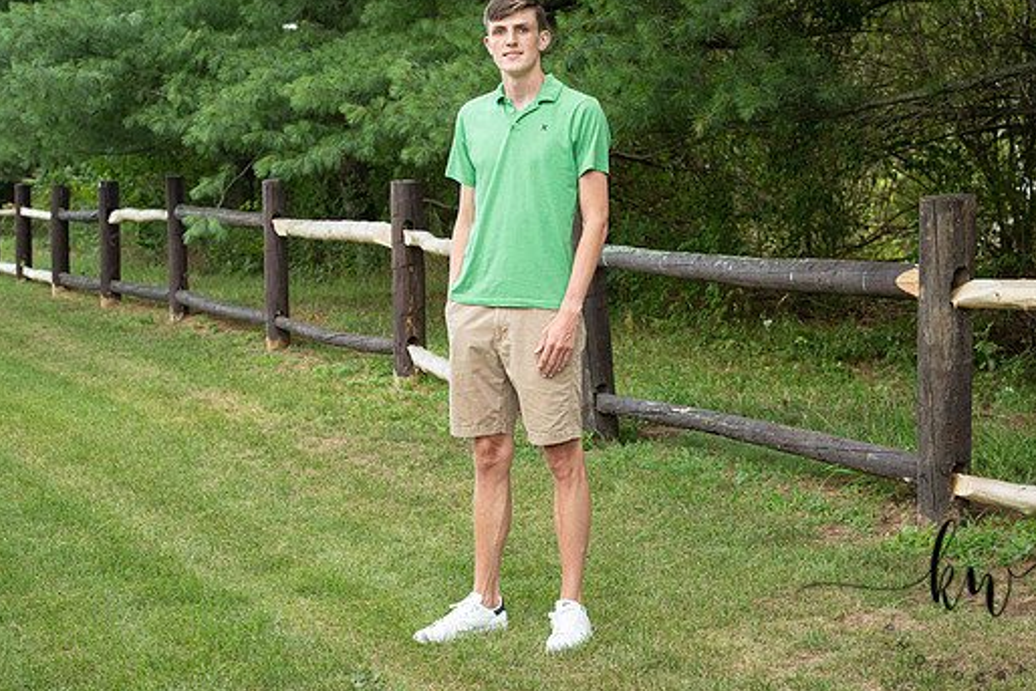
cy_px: 311
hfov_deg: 25.7
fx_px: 2274
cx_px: 576
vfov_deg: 17.3
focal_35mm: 79
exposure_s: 1/200
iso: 500
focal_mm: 70
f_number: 6.3
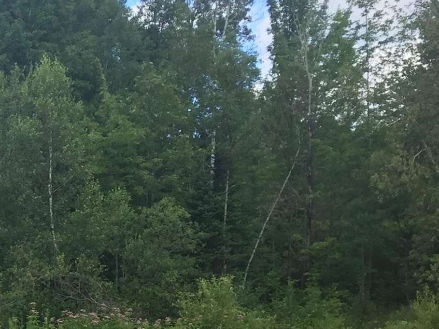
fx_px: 1243
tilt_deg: -4.5
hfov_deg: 18.5
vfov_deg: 14.4
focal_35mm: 98
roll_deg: +0.0
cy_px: 435
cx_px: -142
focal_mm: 4.15
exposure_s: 1/775
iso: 32
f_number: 2.2
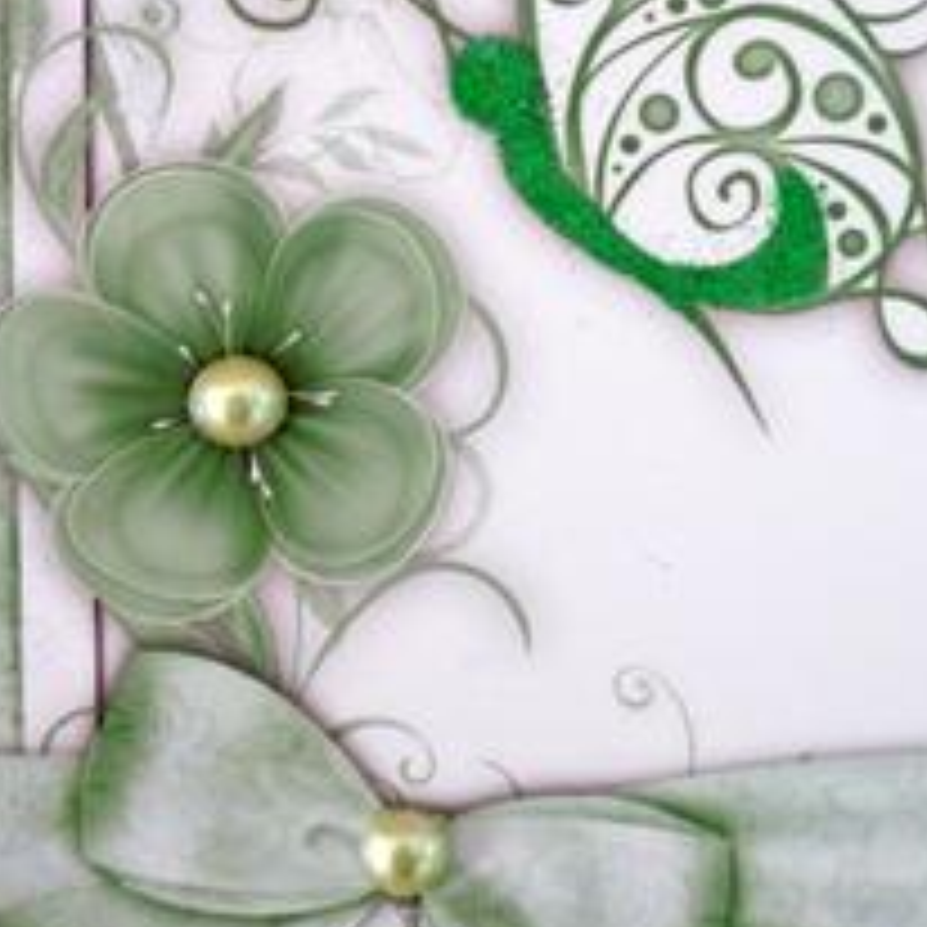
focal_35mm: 56
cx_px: 508
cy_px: 315
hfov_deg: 30.5
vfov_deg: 30.4
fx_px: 1697
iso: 400
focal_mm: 5.2
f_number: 3.3
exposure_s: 1/30
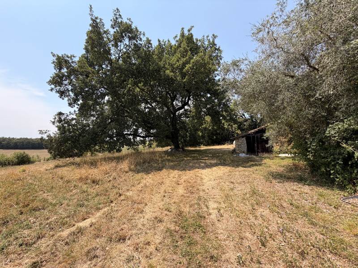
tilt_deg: +3.6
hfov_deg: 102.1
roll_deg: -0.2
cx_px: 179
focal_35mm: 14
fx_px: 145
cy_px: 134
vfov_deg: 85.7
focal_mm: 2.22
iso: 32
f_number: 2.2
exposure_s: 1/770
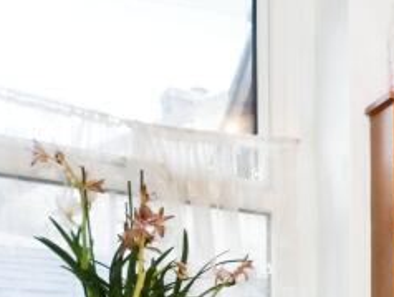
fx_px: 706
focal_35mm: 62
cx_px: 601
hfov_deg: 24.1
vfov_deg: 21.1
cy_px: 402
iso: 400
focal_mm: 10
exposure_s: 1/60
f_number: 8
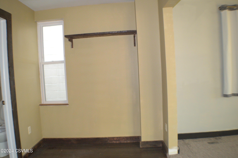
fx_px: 248
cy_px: 79
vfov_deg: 35.5
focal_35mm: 38
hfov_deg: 51.3
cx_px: 119
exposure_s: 1/40
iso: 800
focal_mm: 25
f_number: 5
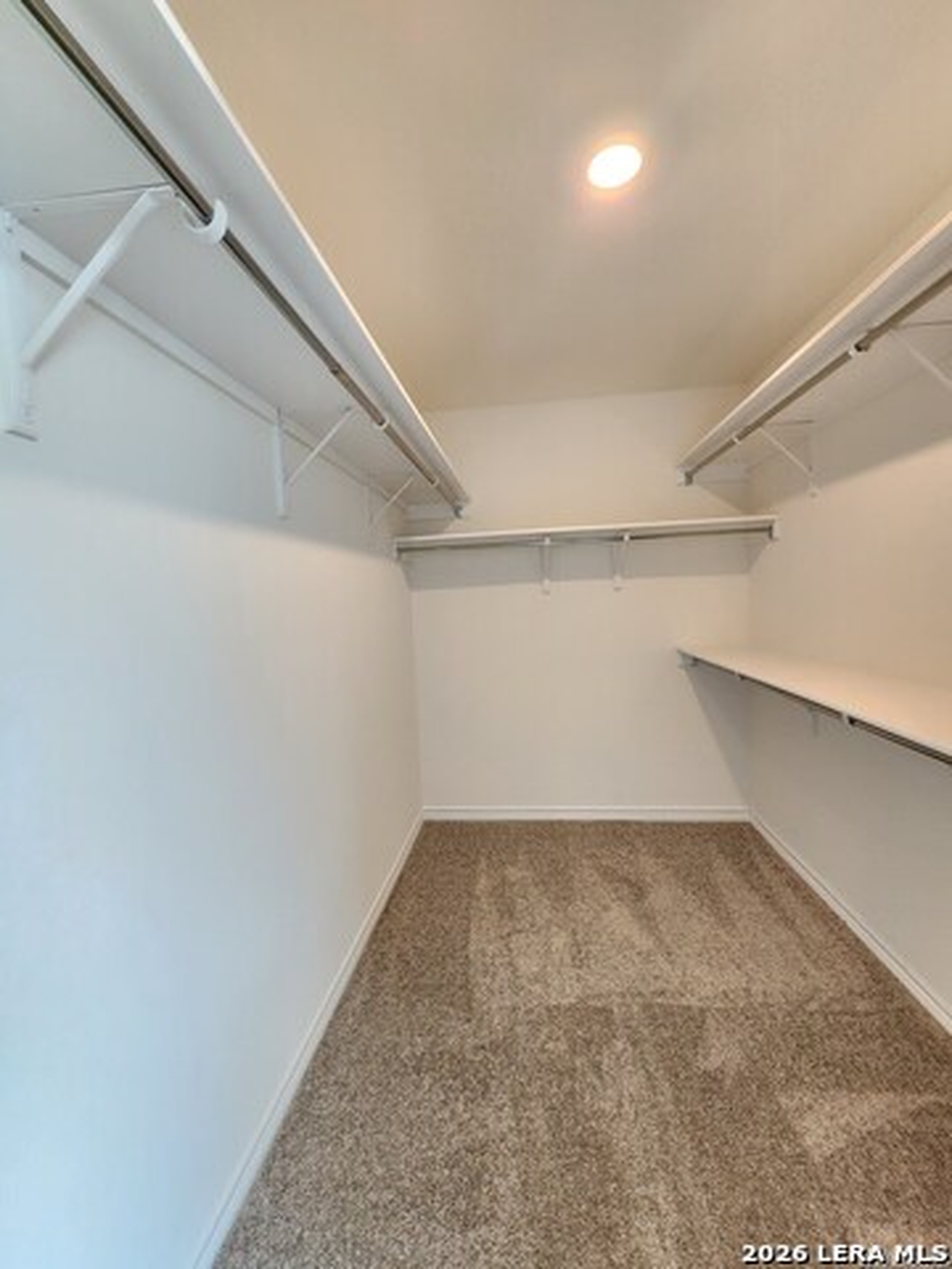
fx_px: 477
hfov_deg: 89.9
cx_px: 476
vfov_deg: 106.2
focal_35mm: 13
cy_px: 634
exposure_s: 1/60
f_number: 2.2
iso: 320
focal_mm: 2.2
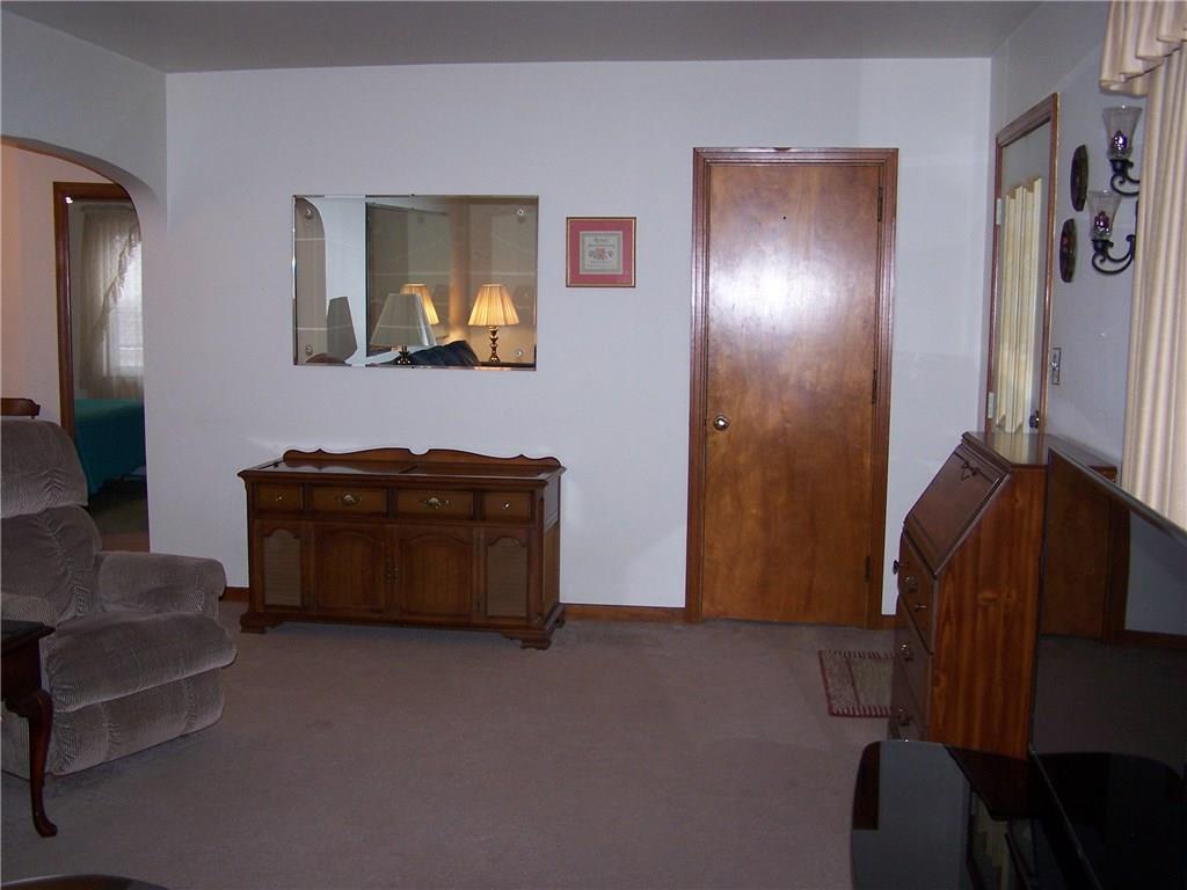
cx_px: 594
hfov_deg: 49.0
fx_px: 1303
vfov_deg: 37.7
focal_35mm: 38
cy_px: 445
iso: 140
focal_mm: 6.3
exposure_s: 1/60
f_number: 2.8
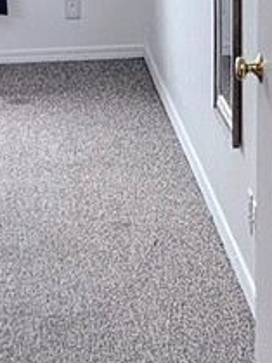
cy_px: 195
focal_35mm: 158
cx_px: 206
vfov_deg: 12.5
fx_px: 1659
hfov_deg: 9.4
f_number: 1.8
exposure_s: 1/180
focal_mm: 5.4
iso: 200
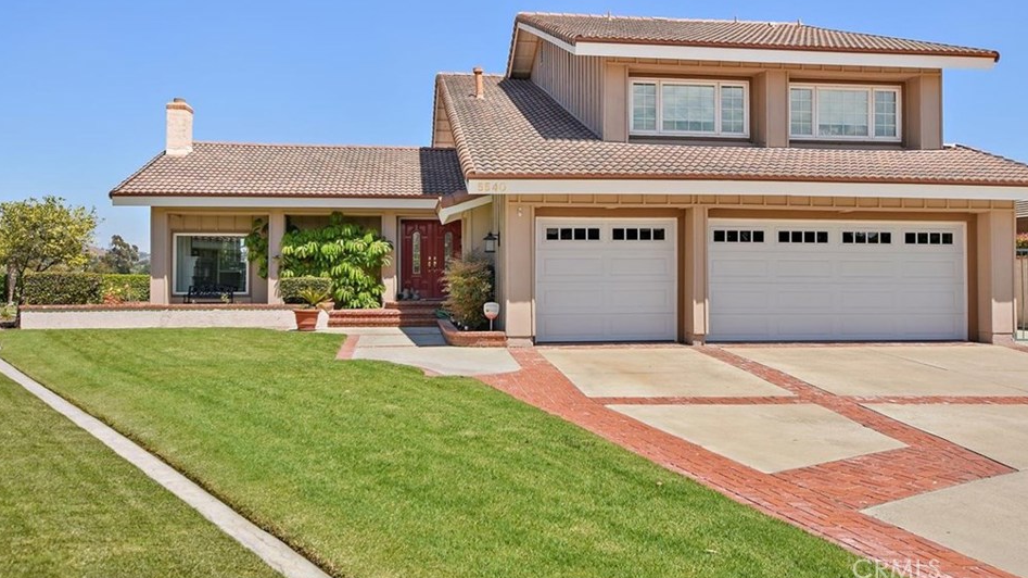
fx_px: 927
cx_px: 533
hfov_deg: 58.0
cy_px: 213
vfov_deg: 34.4
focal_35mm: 34
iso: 100
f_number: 5
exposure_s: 1/800
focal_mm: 20
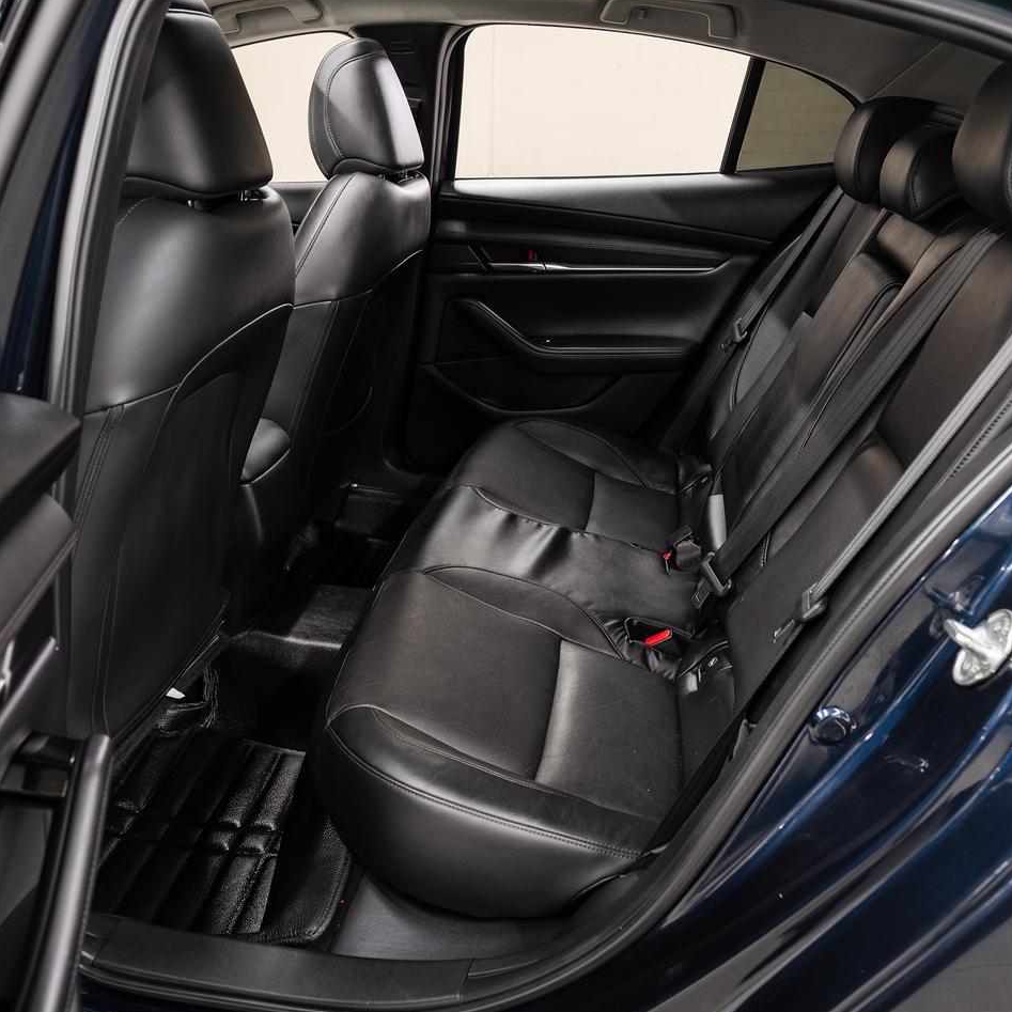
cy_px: 507
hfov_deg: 52.5
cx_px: 460
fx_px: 1025
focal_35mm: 31
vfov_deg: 52.5
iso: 100
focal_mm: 24
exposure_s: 1/1.25
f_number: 5.6
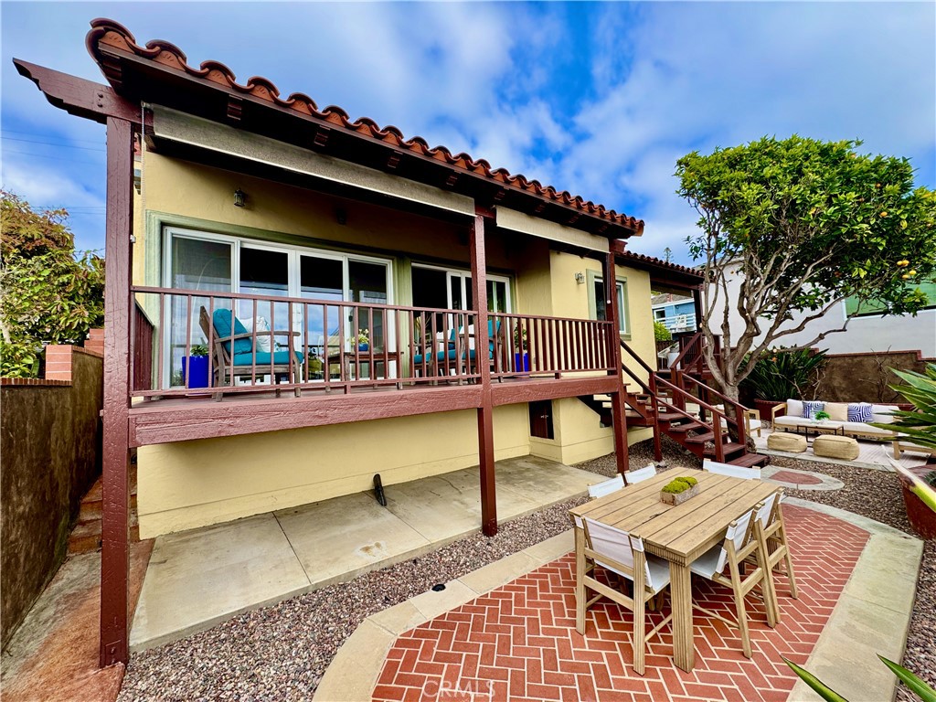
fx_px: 379
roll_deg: +2.8
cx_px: 468
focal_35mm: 14
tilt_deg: +3.1
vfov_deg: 85.7
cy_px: 351
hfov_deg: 102.1
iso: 40
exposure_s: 1/473
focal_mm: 2.22
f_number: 2.2
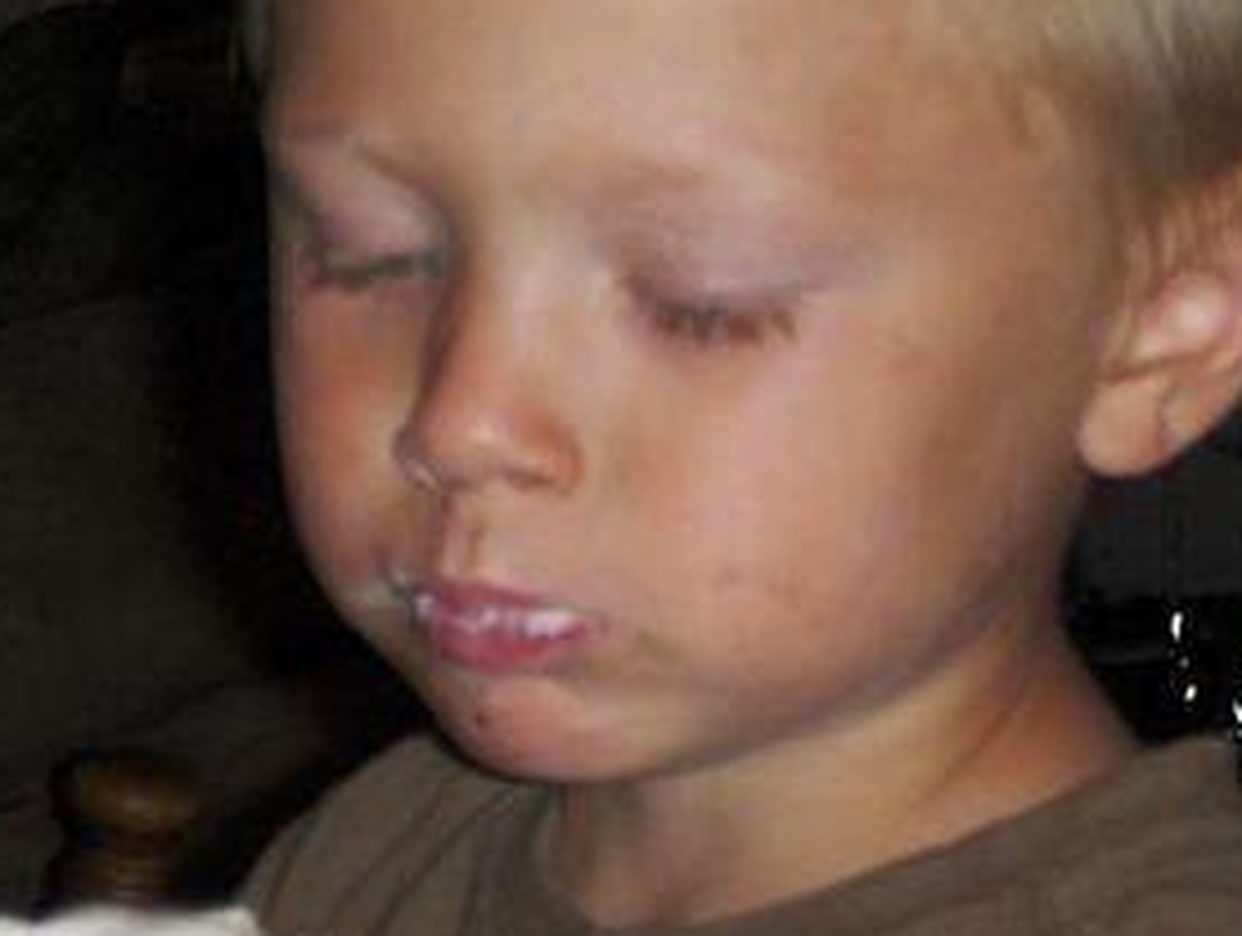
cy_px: 608
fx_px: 7009
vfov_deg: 7.6
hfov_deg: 10.1
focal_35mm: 195
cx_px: 585
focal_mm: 13.53
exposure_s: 1/90
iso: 100
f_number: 4
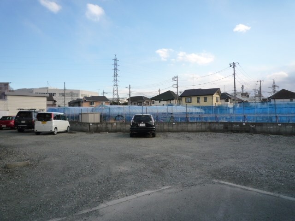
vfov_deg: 54.9
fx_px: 213
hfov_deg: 69.4
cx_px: 148
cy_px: 110
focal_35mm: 25
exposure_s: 1/500
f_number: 3.2
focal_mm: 4.4
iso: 160
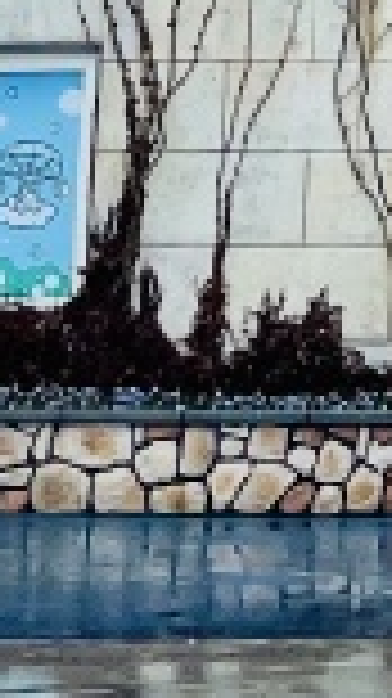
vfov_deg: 8.7
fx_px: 4053
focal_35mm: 219
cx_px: 919
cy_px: -1135
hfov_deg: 5.4
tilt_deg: +17.6
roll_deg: +0.1
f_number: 1.6
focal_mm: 5.1
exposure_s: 1/1098
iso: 32
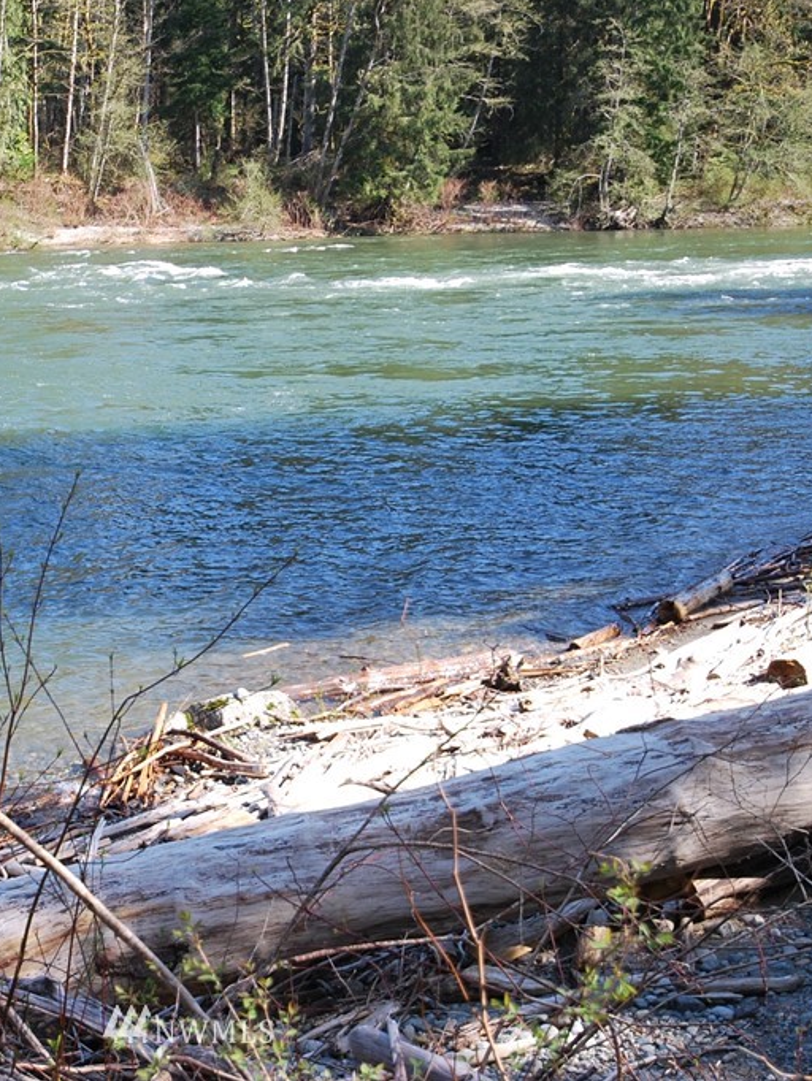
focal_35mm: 55
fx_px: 1719
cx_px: 192
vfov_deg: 34.9
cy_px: 509
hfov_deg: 26.2
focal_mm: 24
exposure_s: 1/160
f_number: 6.3
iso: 100
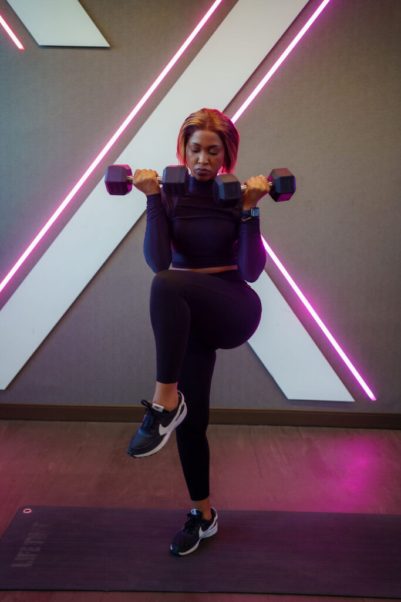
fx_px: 585
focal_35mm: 35
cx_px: 200
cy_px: 301
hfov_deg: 37.9
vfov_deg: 54.4
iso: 800
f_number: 2.8
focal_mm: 35
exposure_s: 1/50
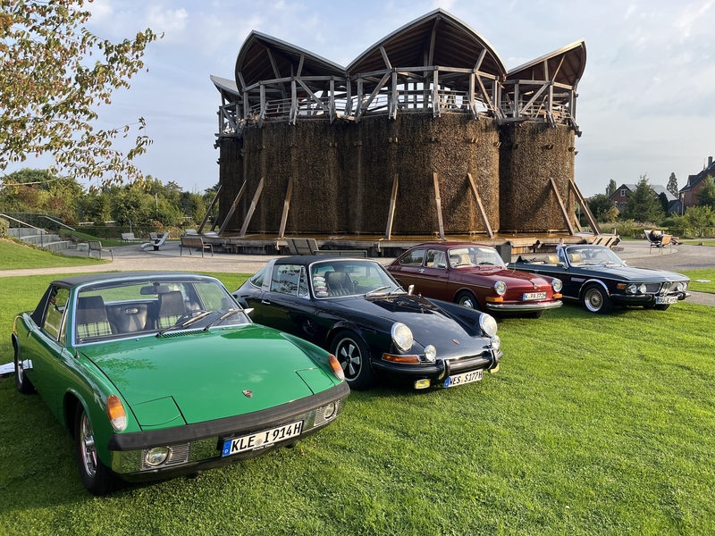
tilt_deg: -6.4
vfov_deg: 53.1
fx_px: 537
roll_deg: +0.6
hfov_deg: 67.3
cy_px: 268
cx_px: 358
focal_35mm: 26
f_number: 1.6
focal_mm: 5.1
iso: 50
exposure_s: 1/885
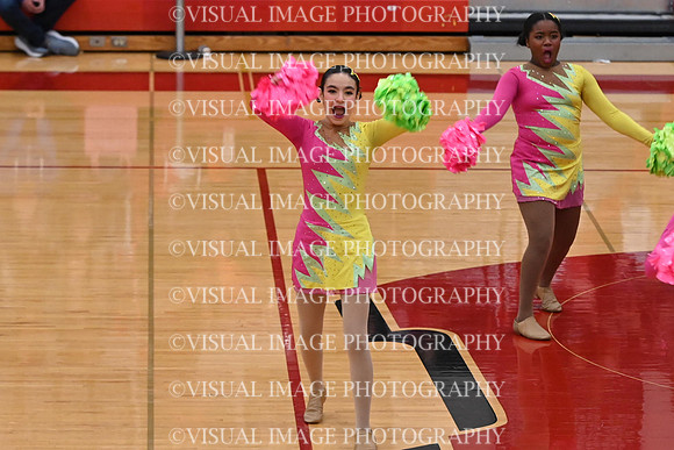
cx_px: 337
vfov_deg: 6.8
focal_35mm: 202
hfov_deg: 10.2
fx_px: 3783
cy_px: 225
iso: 6400
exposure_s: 1/400
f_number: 4
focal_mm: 135
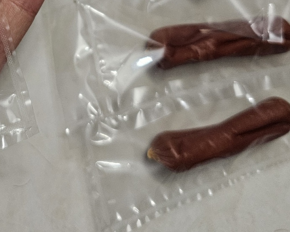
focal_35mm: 65
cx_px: 28
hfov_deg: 28.0
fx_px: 558
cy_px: -92
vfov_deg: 20.8
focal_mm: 6.3
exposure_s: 1/100
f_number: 1.7
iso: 500
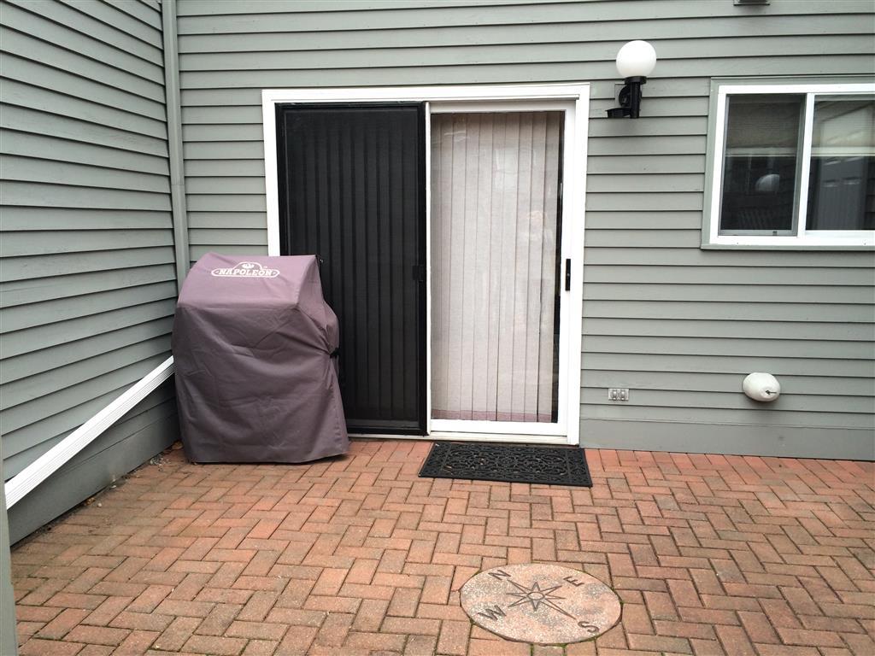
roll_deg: +0.6
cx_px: 438
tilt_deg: -9.4
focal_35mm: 29
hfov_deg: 61.7
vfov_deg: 48.2
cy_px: 328
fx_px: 733
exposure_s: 1/154
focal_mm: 4.15
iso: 32
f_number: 2.2
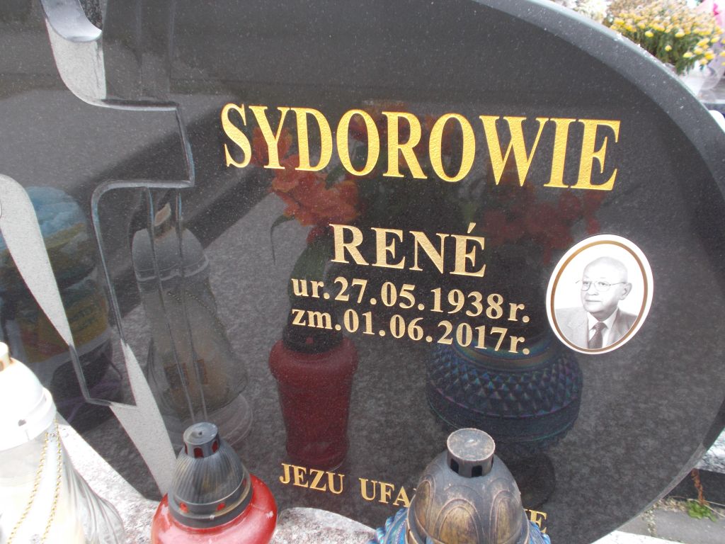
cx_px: 362
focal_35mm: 34
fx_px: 712
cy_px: 272
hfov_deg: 54.0
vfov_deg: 41.8
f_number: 3.6
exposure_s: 1/25
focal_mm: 6
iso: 80
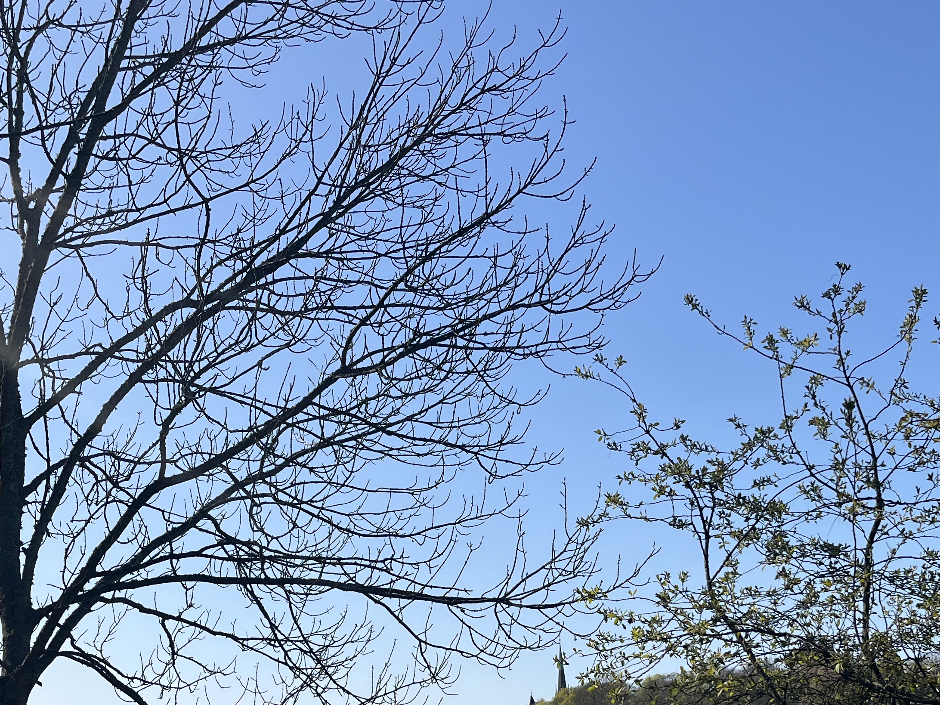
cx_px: 529
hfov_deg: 39.6
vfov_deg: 29.5
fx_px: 1303
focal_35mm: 48
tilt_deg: +9.0
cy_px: 572
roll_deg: +3.6
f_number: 1.6
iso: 50
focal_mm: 5.1
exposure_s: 1/4310
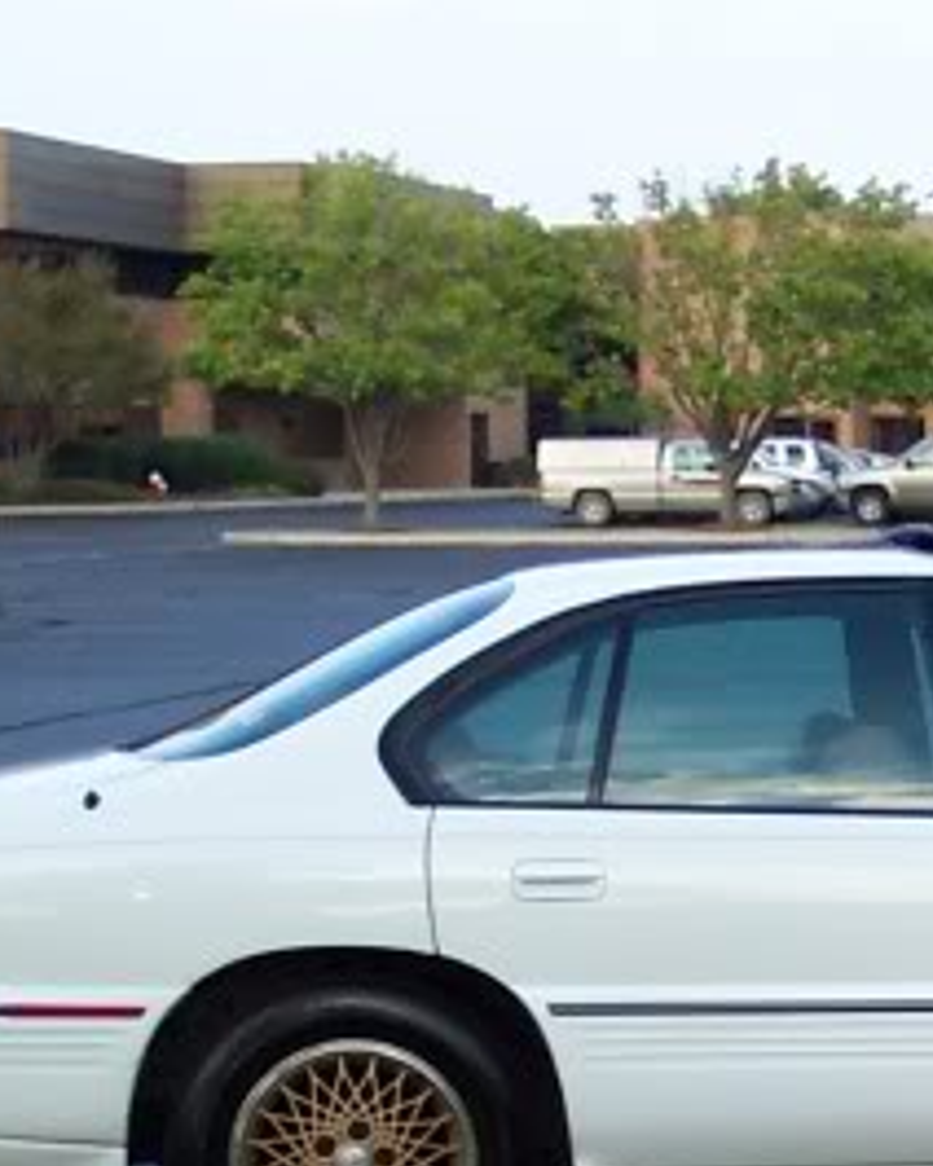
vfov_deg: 15.8
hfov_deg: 12.5
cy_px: 955
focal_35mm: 121
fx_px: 4176
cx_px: 1087
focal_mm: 8
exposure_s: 1/500
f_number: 2.8
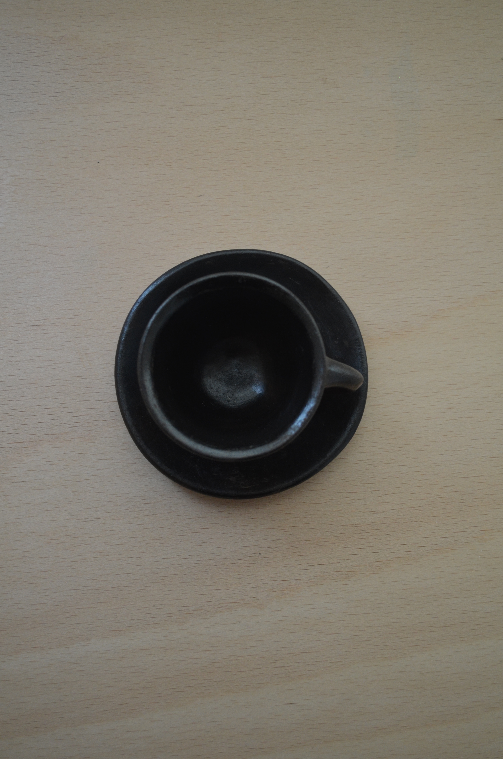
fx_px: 758
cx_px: 252
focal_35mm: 36
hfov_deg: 36.7
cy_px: 380
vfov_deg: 53.2
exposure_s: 1/60
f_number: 4
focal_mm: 24
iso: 800
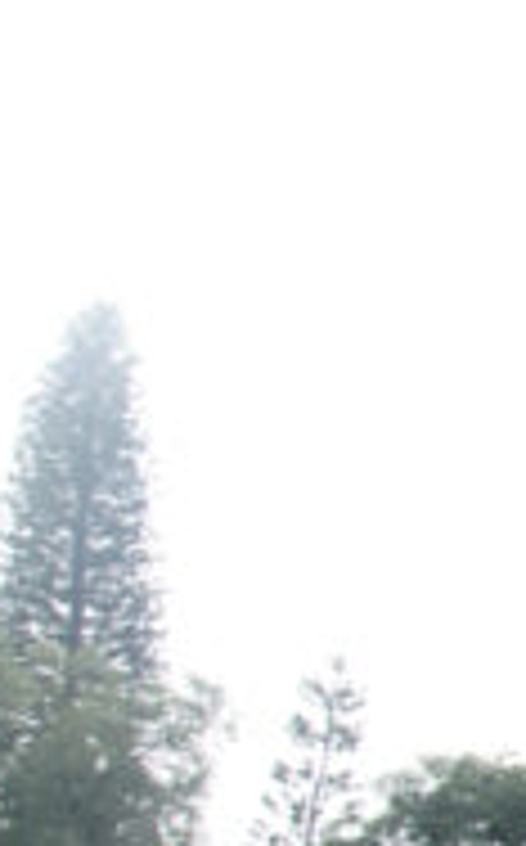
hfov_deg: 8.4
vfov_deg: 16.4
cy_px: 814
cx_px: 1699
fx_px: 2876
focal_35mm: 125
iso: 200
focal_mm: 20
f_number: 9
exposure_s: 1/80
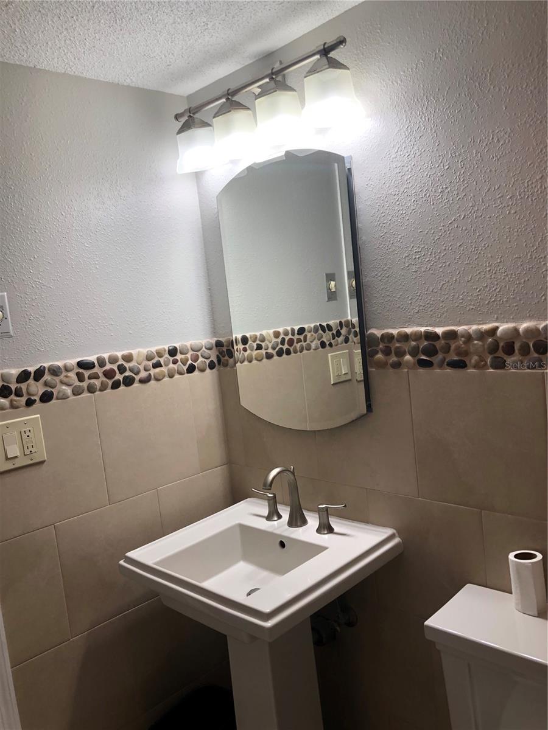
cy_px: 365
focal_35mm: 28
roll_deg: +8.1
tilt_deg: -6.5
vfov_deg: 63.4
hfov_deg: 49.7
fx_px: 591
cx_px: 274
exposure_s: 1/120
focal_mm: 3.99
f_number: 1.8
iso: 25
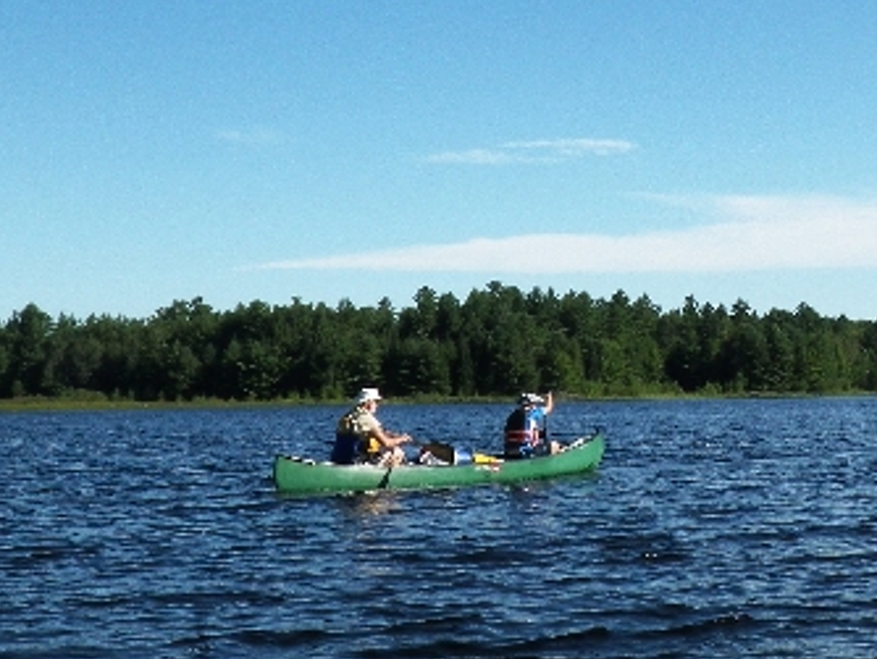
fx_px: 1699
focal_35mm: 67
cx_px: 709
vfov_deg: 21.8
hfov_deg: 28.3
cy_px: 168
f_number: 4.2
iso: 80
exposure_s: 1/640
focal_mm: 5
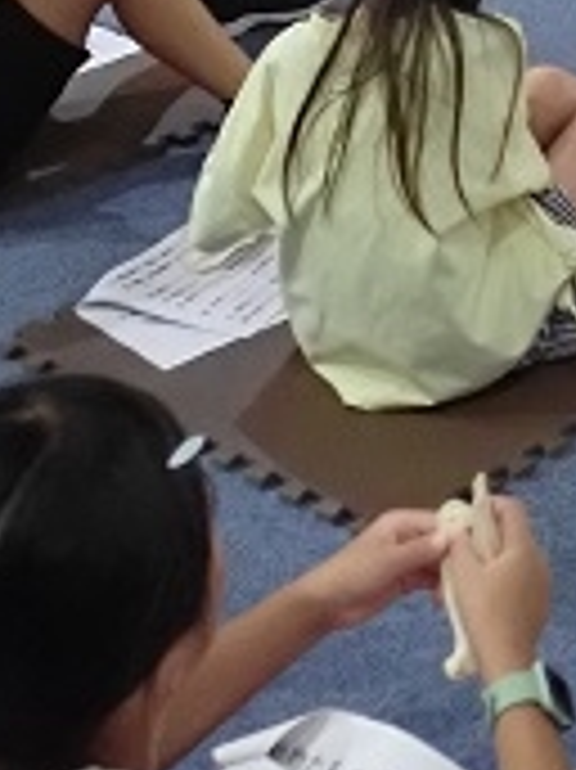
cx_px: 738
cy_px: -320
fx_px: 2621
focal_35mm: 118
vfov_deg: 15.6
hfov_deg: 12.2
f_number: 2.5
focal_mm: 6.37
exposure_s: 1/100
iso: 1600
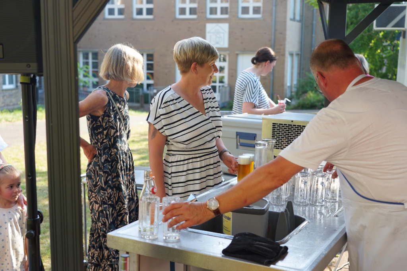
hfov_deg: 41.1
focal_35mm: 48
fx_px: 543
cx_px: 204
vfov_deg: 28.1
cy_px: 136
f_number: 4
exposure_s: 1/160
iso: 125
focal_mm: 48
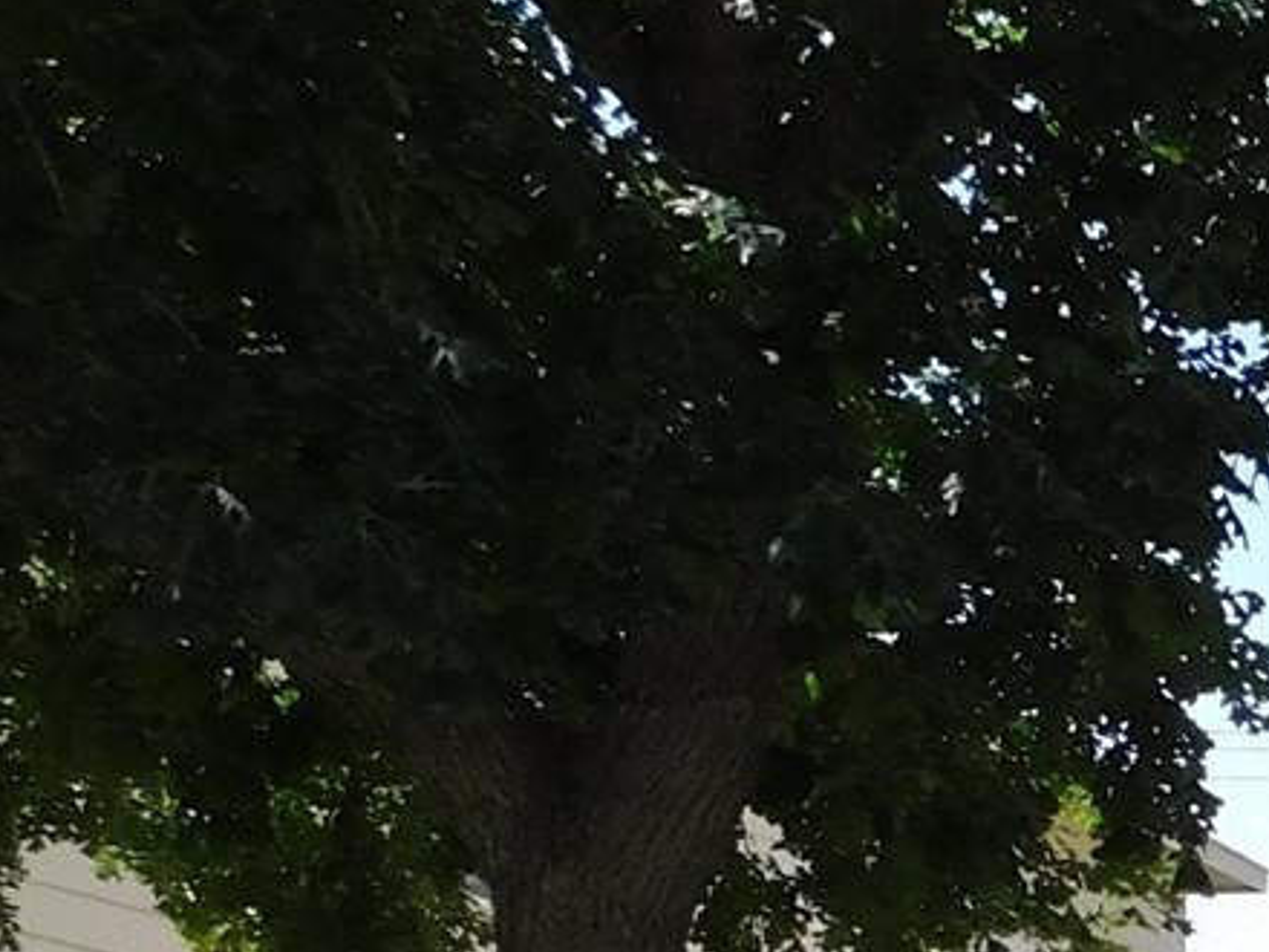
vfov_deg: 13.1
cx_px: 2674
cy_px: 1416
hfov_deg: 14.6
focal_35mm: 107
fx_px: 3923
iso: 125
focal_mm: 4
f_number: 3
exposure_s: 1/800
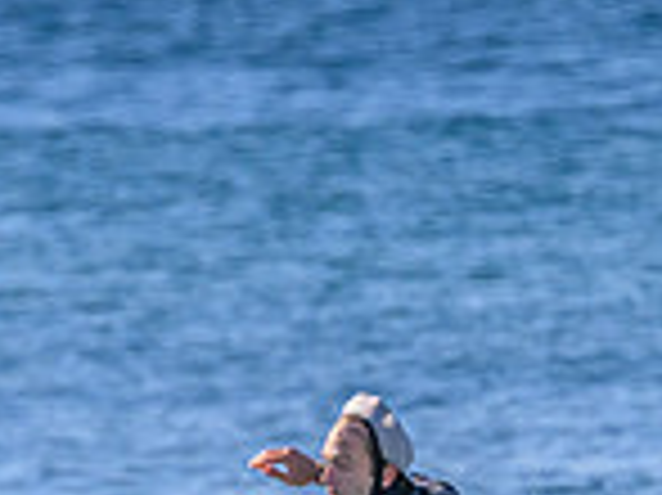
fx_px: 44294
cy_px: 650
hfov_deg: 0.9
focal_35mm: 2318
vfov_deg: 0.6
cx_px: 315
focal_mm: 610
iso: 1000
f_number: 11
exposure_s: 1/1600
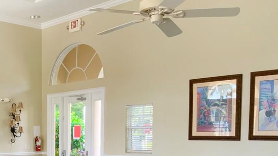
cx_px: 29
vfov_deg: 20.2
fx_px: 420
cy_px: 165
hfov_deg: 34.6
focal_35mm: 57
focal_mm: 3
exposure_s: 1/60
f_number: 1.8
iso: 40
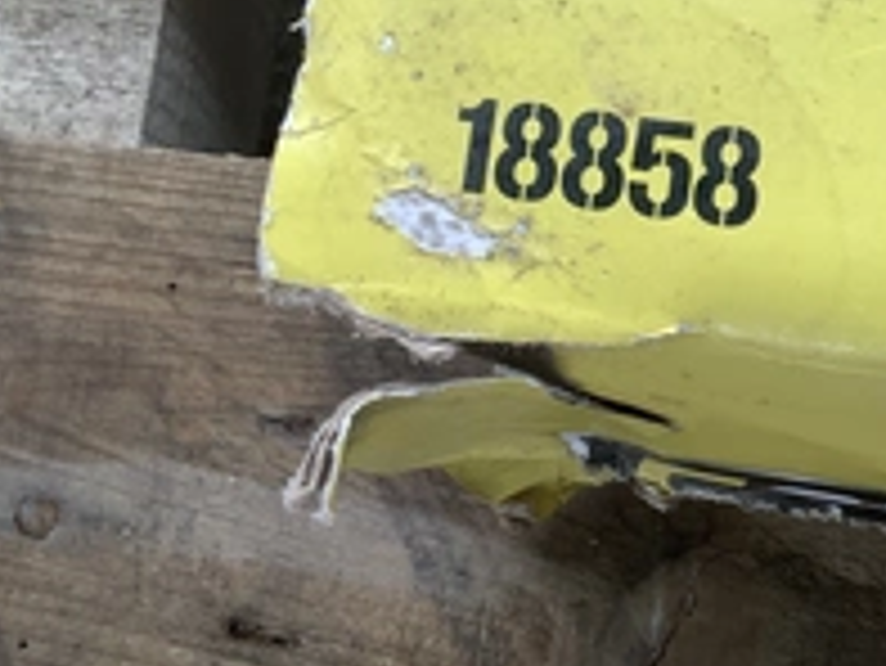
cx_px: 733
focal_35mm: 63
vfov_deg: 22.9
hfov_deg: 29.8
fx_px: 1613
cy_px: 117
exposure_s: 1/120
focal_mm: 3.3
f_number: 2.4
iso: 32
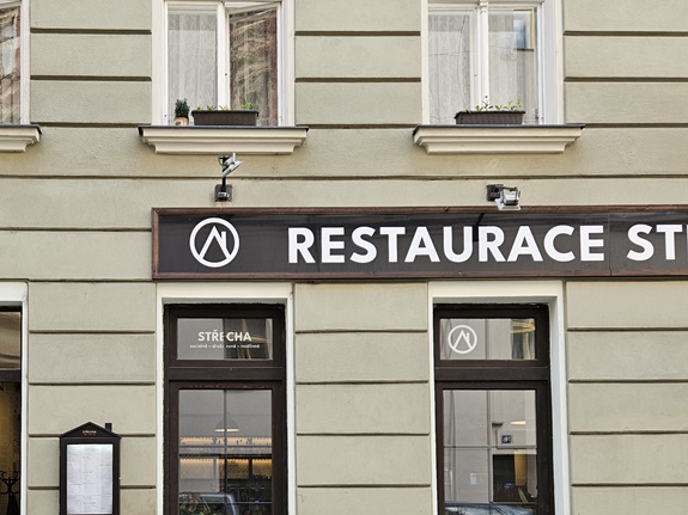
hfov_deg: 46.1
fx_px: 795
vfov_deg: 34.6
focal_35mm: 40
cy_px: 427
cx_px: 233
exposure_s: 1/207
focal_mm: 5.4
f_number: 1.8
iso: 64
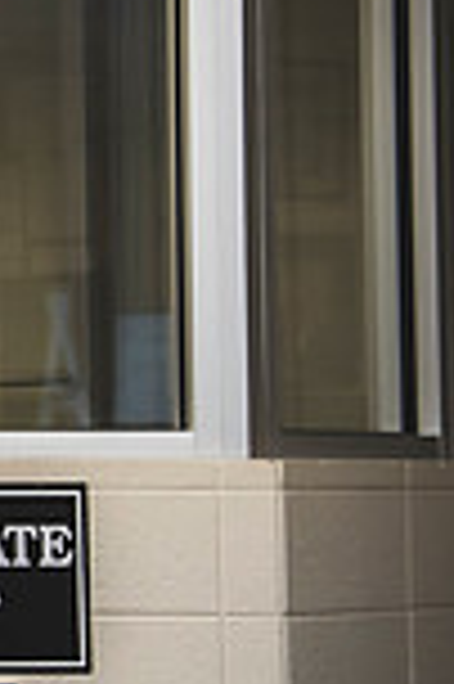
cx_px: -823
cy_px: 259
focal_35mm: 173
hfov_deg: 7.2
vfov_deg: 11.9
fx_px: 3280
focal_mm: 45
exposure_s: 1/160
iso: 500
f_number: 2.8
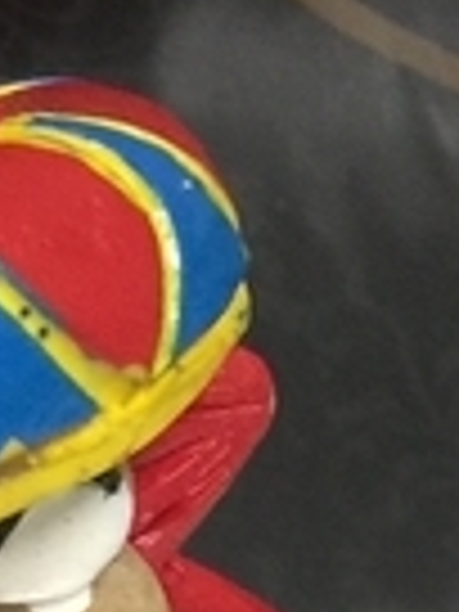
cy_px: -382
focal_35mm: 219
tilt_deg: -26.5
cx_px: 148
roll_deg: +0.7
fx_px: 3872
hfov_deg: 6.8
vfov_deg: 8.8
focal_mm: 4.15
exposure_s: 1/15
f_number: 2.2
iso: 80
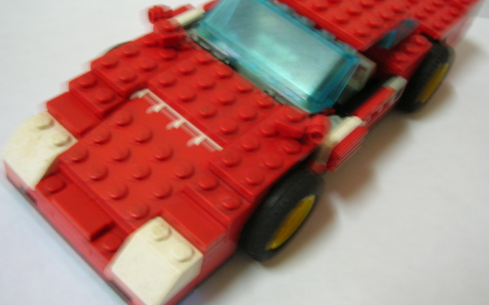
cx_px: 267
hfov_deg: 48.2
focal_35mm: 41
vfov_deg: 31.2
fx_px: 546
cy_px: 134
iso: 100
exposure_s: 1/3.1
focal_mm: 5.7
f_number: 2.9
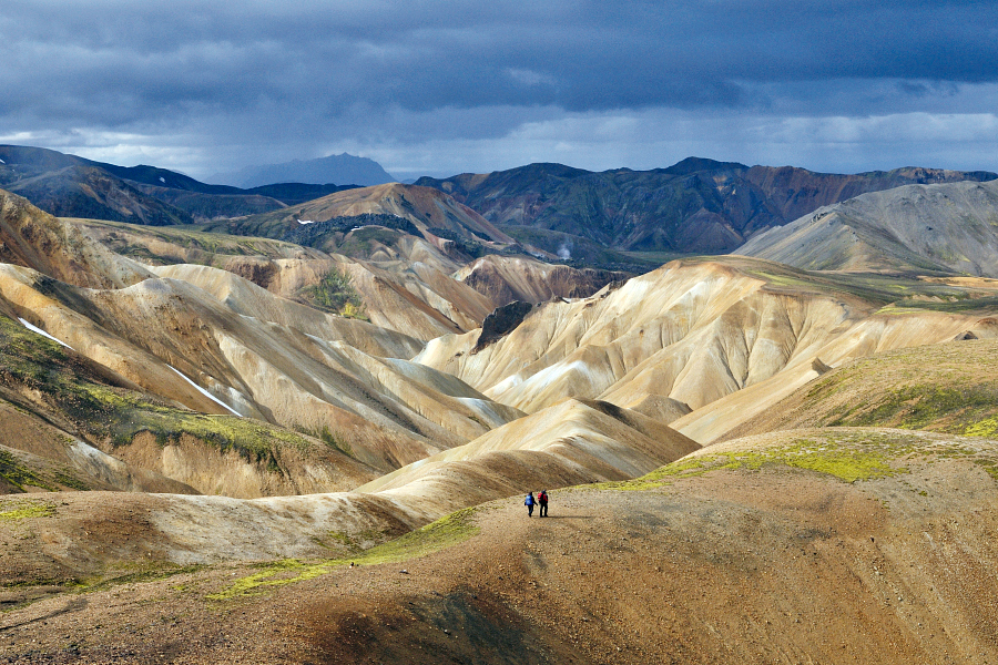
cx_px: 499
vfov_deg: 34.2
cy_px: 332
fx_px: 1081
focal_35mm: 39
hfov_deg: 49.6
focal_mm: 26
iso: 400
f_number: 10
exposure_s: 1/400
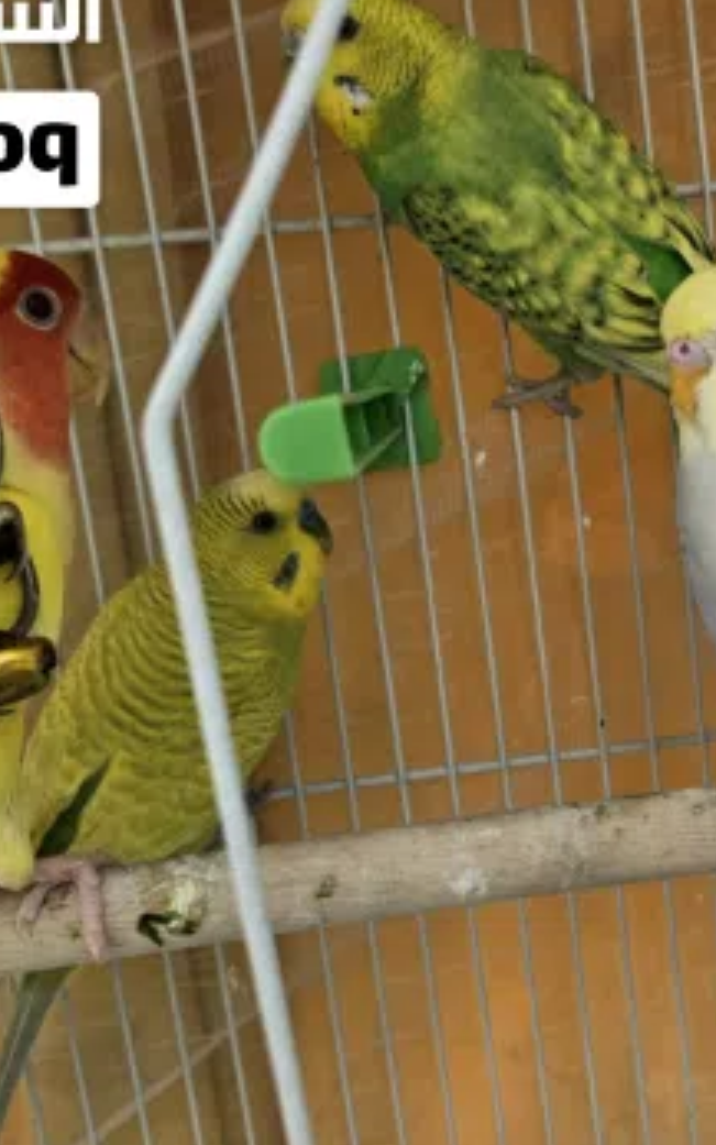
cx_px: 597
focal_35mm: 45
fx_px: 1404
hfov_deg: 27.9
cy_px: 683
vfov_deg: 44.1
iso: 40
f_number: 1.8
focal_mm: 5.4
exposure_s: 1/232
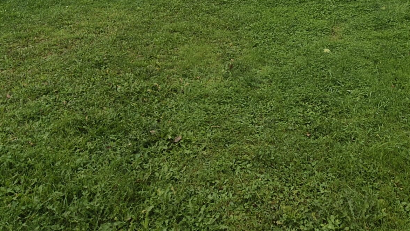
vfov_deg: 29.5
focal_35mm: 31
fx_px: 337
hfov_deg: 61.8
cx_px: 257
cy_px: -78
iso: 50
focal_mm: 2.2
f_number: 2.2
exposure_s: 1/491
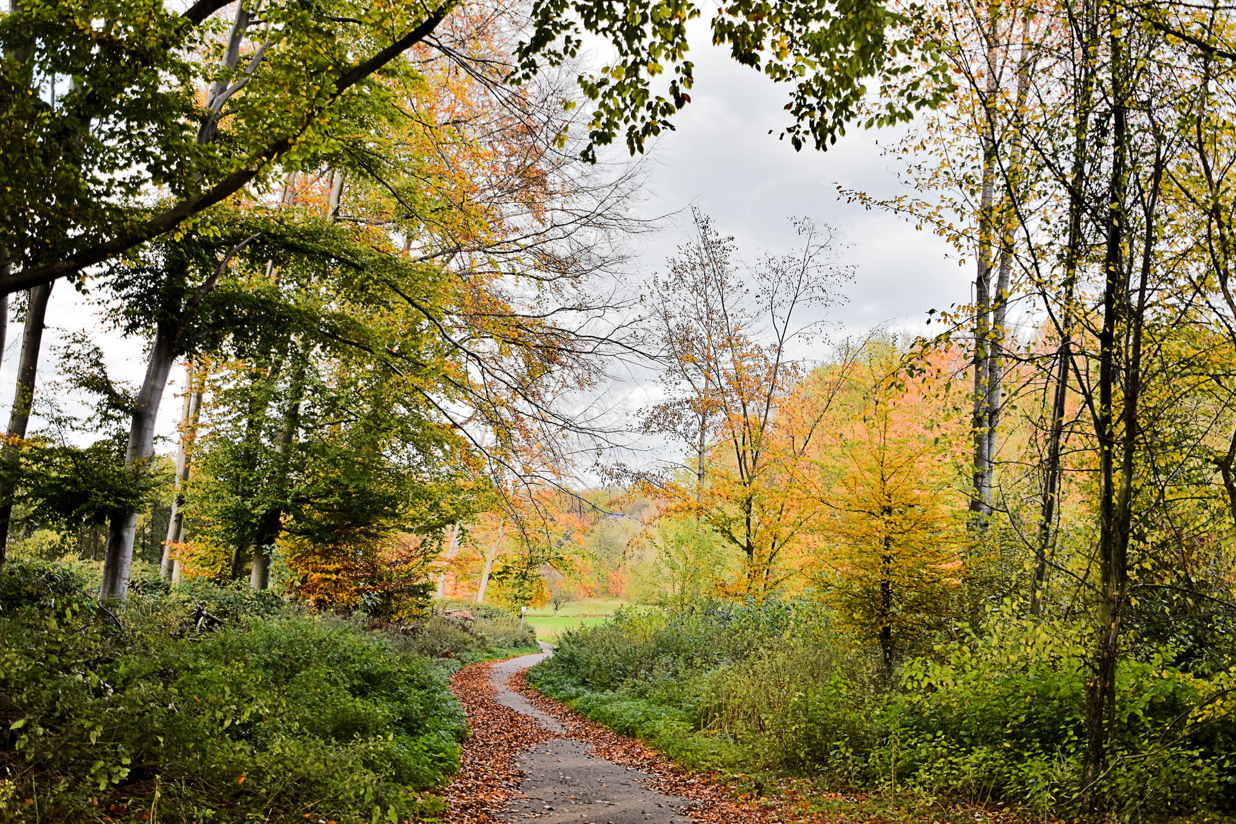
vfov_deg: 34.2
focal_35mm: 39
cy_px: 412
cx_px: 618
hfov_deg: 49.6
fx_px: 1339
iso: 125
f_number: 5
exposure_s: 1/250
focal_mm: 26
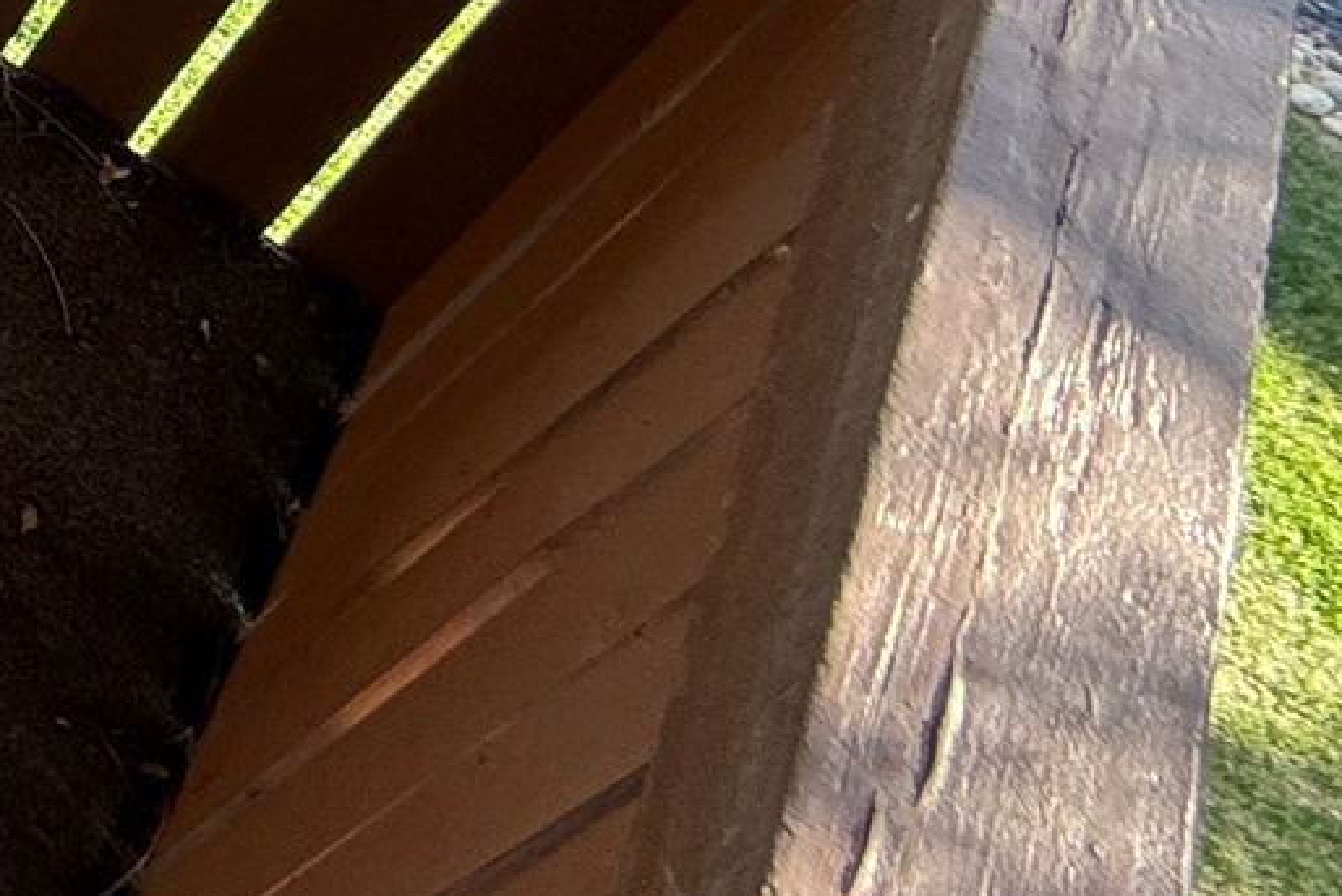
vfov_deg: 16.8
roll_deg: -1.0
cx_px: -1196
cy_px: -948
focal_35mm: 58
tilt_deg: -35.0
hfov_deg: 20.6
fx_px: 2163
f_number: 2.2
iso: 100
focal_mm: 2.22
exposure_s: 1/99
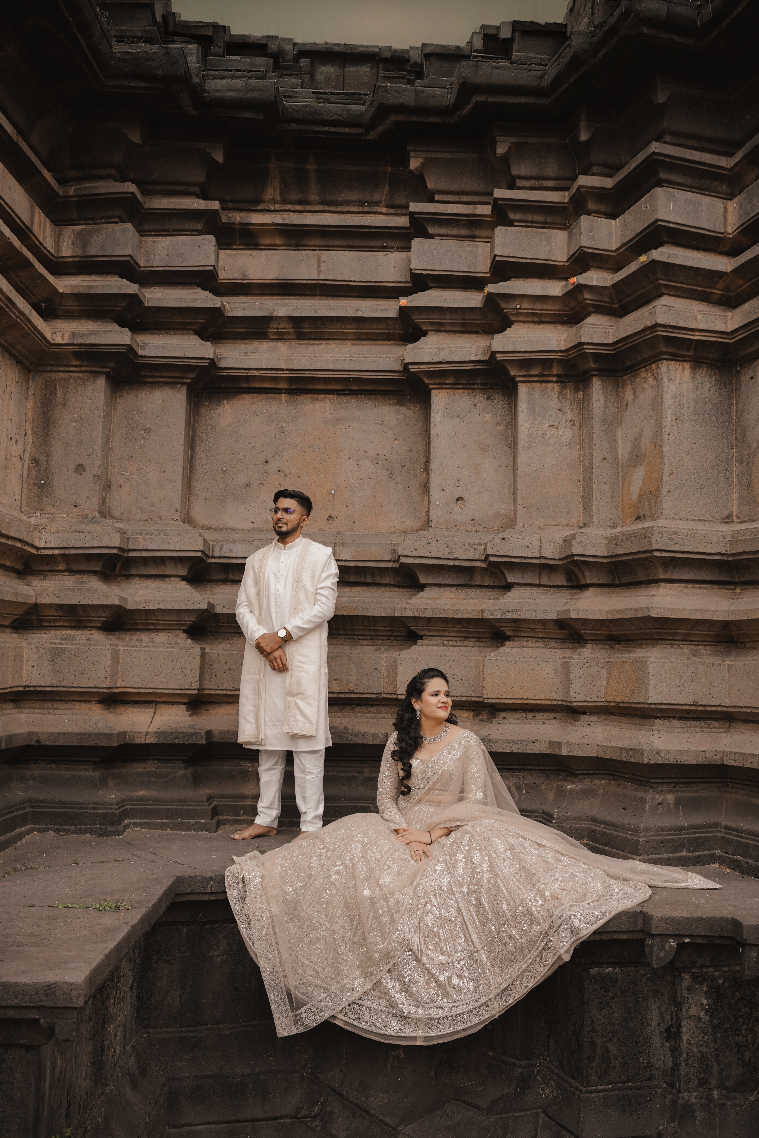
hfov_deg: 37.9
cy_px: 569
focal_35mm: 35
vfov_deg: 54.4
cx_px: 380
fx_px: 1107
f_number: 2.2
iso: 200
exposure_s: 1/500
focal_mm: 35
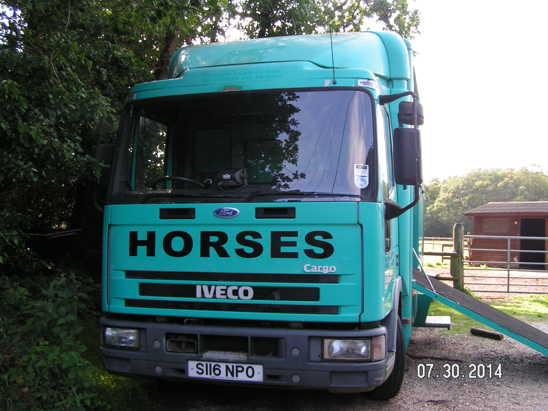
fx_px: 602
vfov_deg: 37.7
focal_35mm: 38
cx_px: 274
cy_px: 206
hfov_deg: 49.0
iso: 50
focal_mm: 5.8
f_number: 4
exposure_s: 1/100
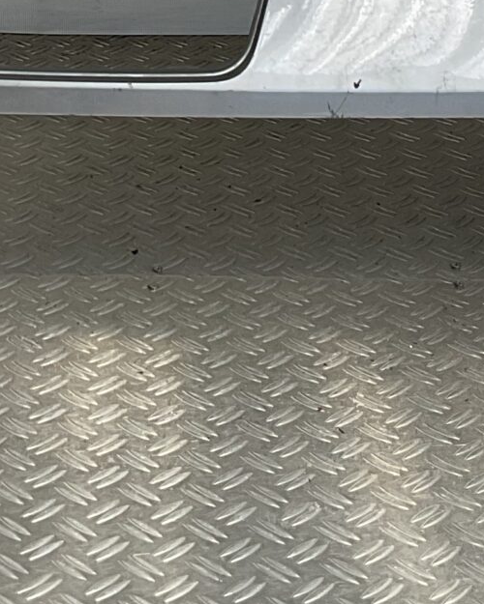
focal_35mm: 116
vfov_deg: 15.8
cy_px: -166
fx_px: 2077
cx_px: 92
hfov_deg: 13.2
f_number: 1.8
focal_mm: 3
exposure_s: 1/478
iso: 16
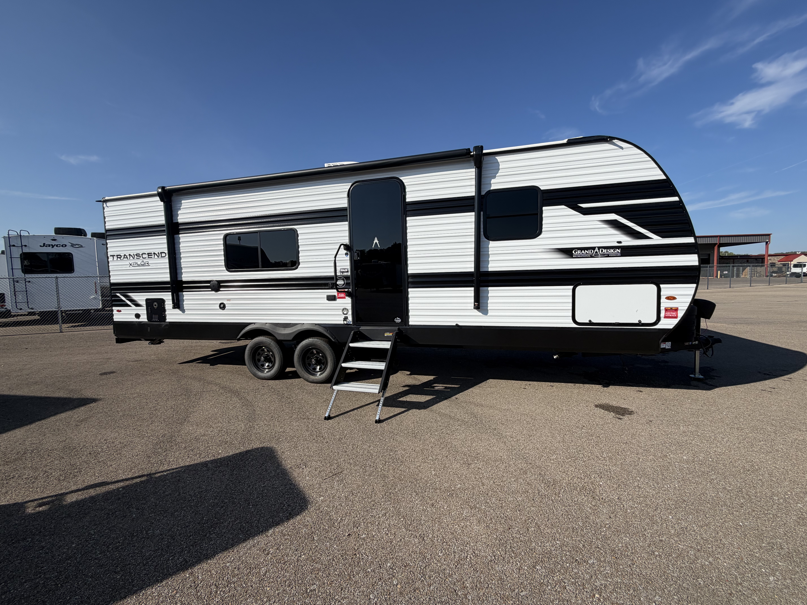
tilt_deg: -3.3
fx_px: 326
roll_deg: +1.8
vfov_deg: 85.7
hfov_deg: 102.1
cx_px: 404
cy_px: 302
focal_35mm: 14
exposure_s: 1/1125
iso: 20
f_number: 2.2
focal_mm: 2.22
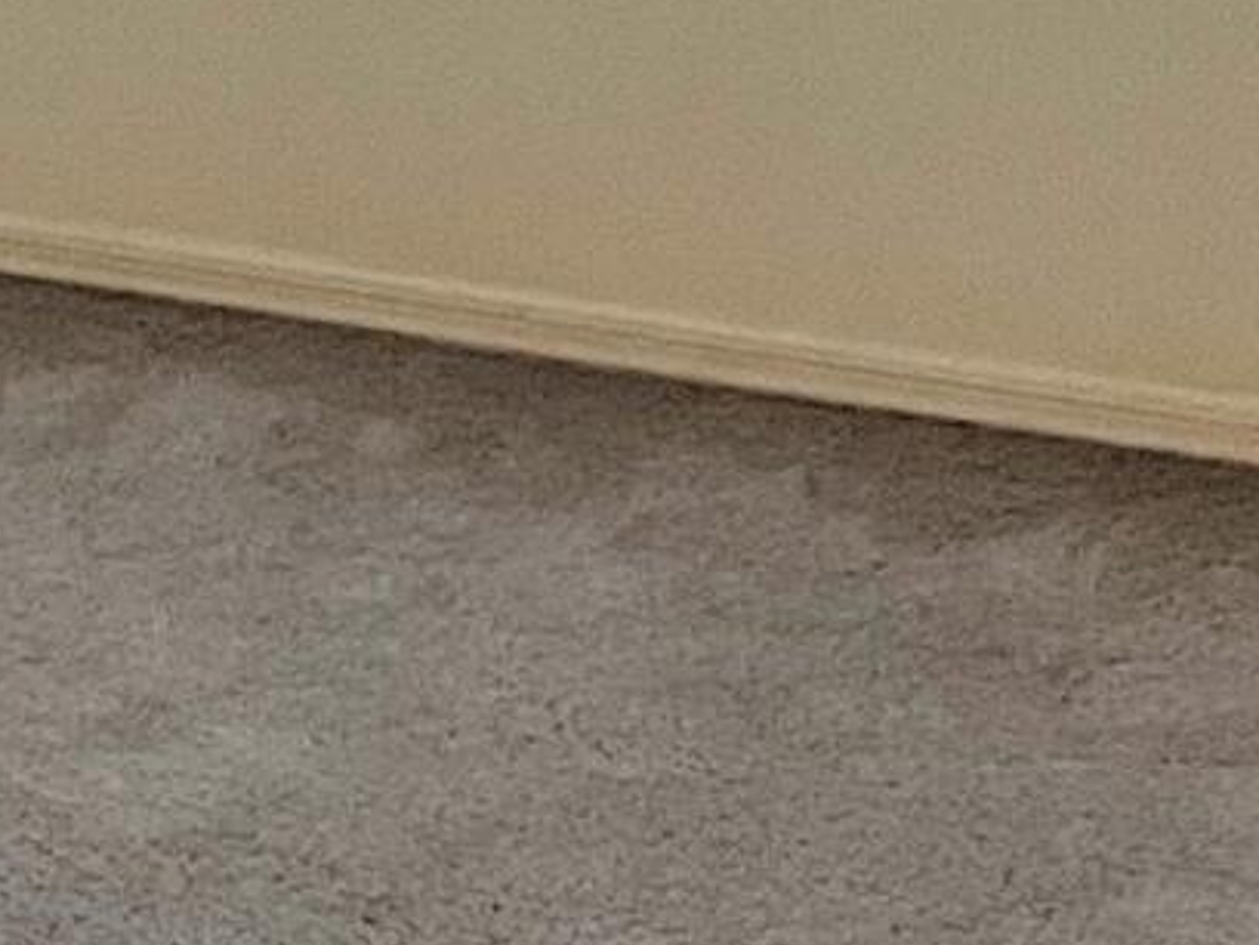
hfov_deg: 9.6
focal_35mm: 191
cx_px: -1321
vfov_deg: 7.3
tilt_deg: -0.8
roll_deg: +1.0
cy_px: -1340
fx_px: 6947
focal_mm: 4.2
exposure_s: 1/60
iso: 100
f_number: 1.6
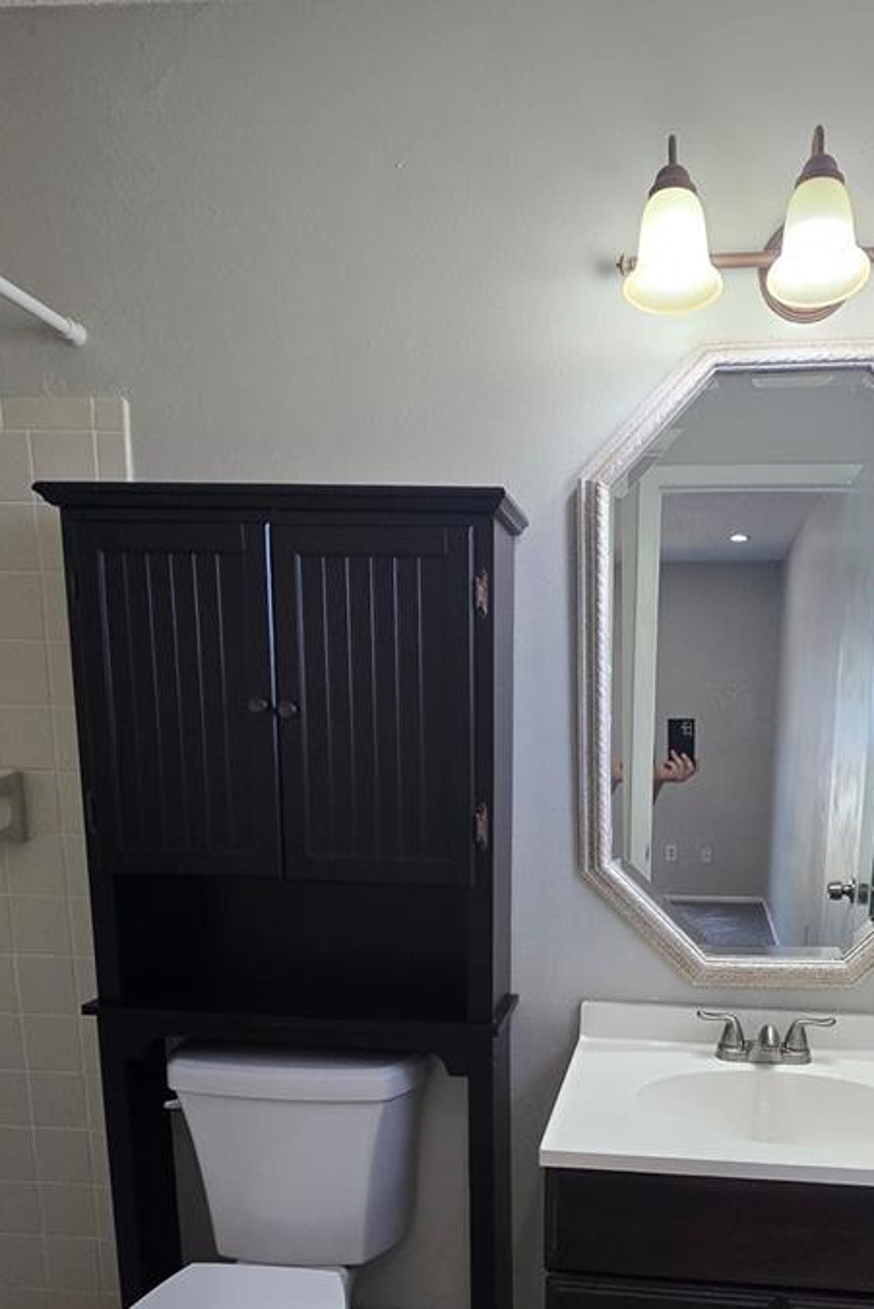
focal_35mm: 24
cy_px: 914
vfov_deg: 70.7
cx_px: 616
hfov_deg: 51.6
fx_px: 873
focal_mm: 2.2
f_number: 2.2
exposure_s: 1/60
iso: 80
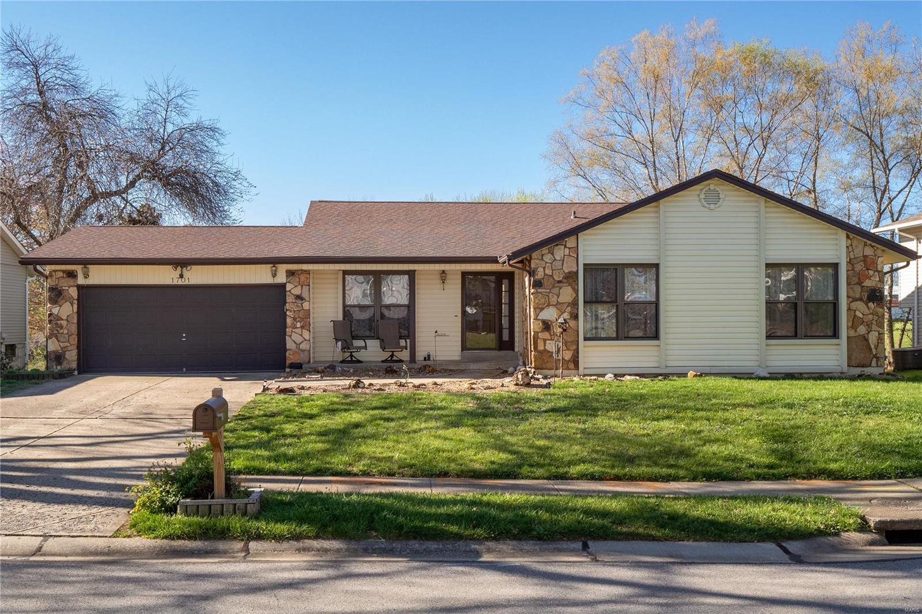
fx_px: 871
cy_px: 307
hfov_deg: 55.8
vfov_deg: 38.9
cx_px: 461
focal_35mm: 34
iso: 400
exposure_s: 1/320
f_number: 8
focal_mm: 17
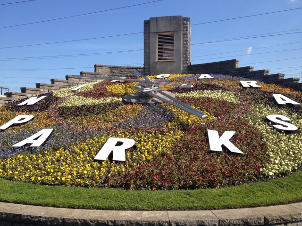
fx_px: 305
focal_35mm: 35
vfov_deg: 40.7
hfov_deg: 52.6
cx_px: 151
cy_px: 113
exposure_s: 1/1255
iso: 50
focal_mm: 4.28
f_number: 2.4
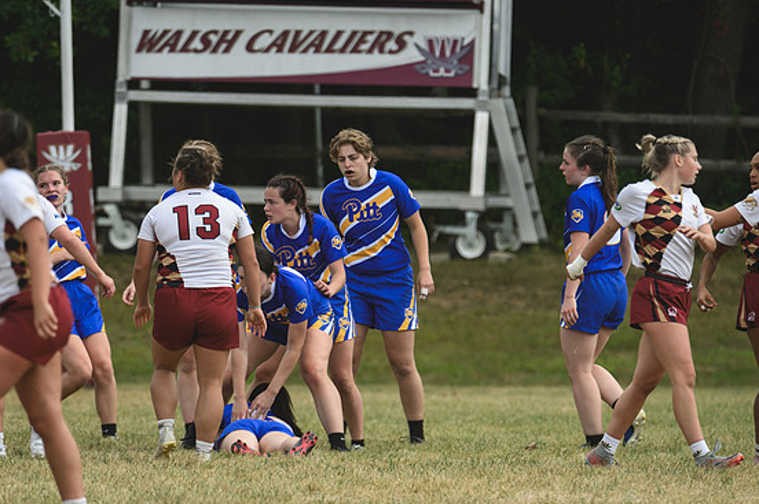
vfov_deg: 1.9
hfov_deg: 2.9
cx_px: 384
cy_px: 250
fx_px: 14934
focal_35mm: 709
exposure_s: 1/1000
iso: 250
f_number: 6
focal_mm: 450
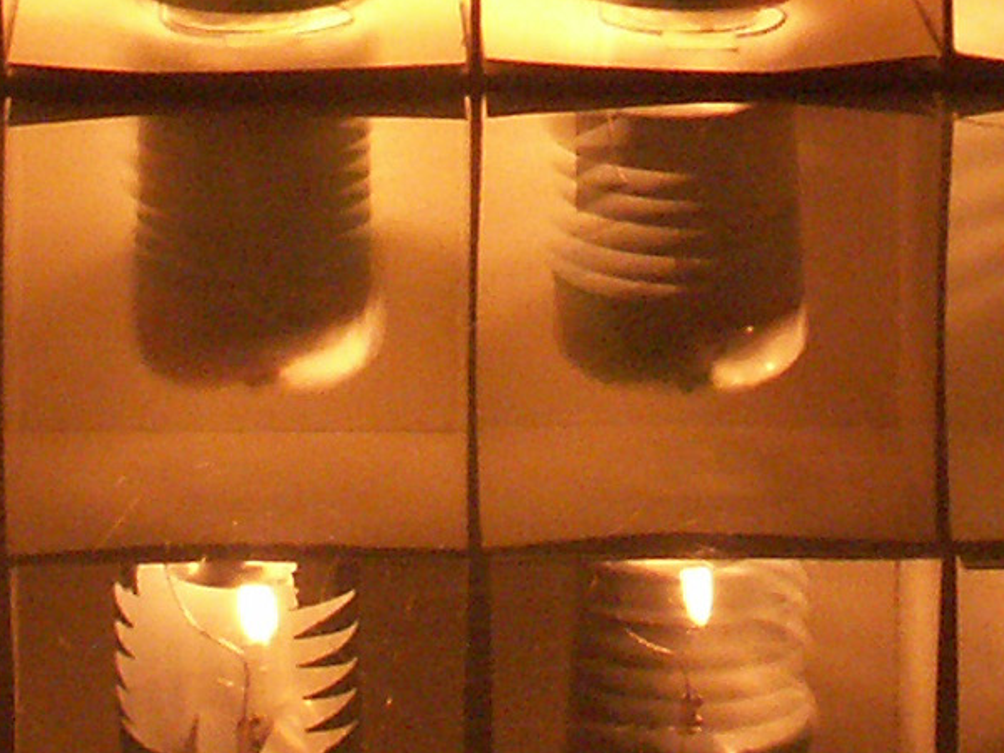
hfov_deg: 11.9
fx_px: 4816
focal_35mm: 166
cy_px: -621
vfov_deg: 8.6
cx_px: 446
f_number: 8
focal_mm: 10.09
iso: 200
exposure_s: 1/1.25
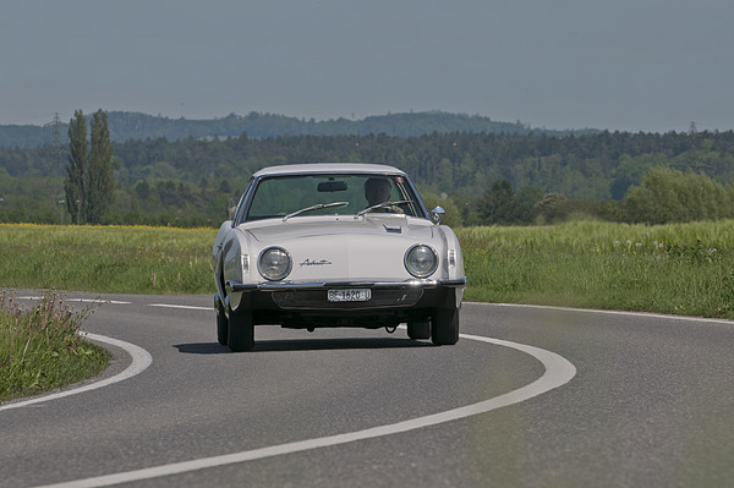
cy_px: 244
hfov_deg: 6.9
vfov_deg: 4.6
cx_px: 367
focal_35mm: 300
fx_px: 6111
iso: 100
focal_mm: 200
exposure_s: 1/320
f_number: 11
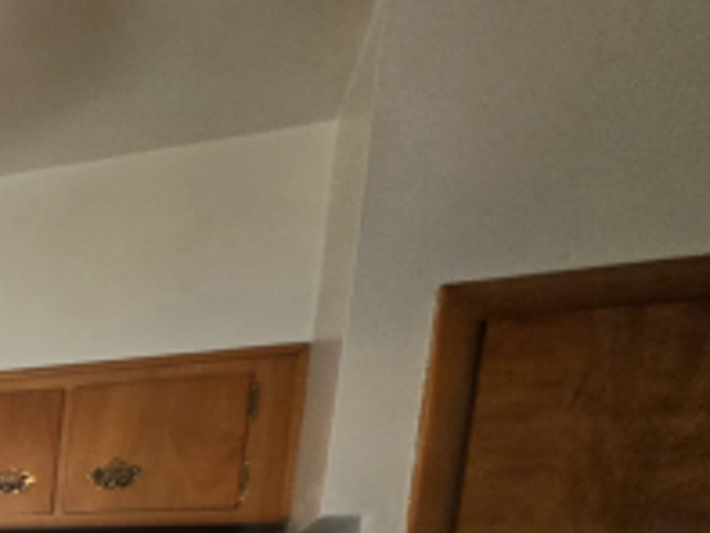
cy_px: 771
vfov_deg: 25.7
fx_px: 903
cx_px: -333
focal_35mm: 44
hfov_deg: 28.9
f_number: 2.2
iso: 125
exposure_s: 1/60
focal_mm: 1.7
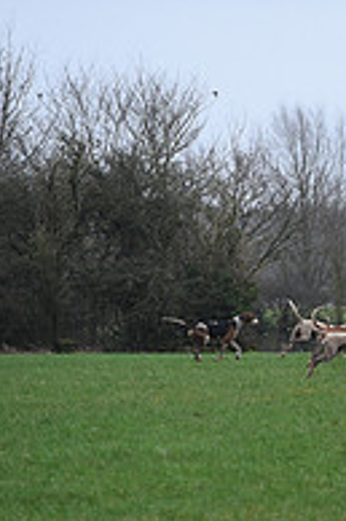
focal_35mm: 597
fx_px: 8621
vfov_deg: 3.5
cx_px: 665
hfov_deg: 2.3
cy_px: 387
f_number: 5.6
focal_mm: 200
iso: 1600
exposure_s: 1/1250
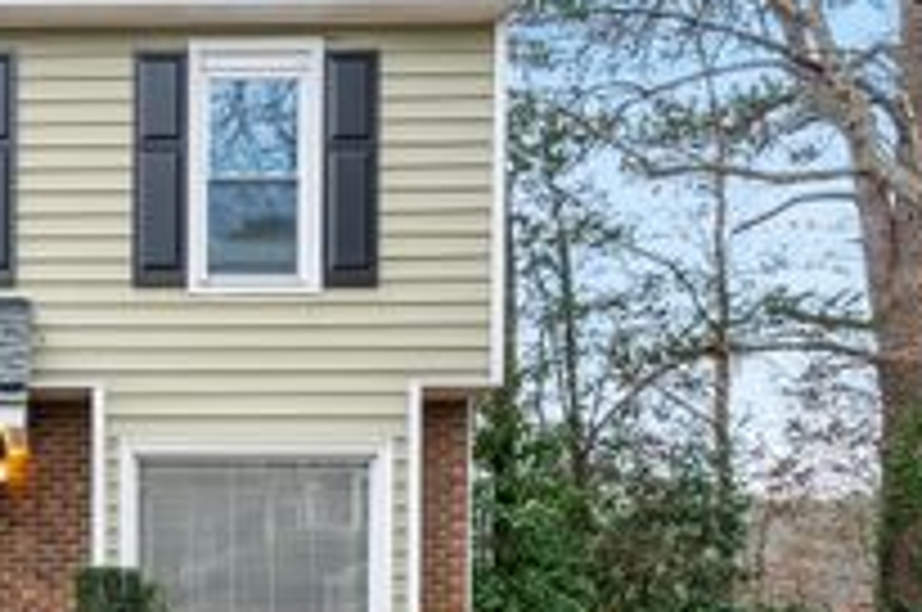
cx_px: 18
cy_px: 632
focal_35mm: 44
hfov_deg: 39.7
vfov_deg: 28.3
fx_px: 1125
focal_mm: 18
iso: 200
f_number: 7.1
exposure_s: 1/30
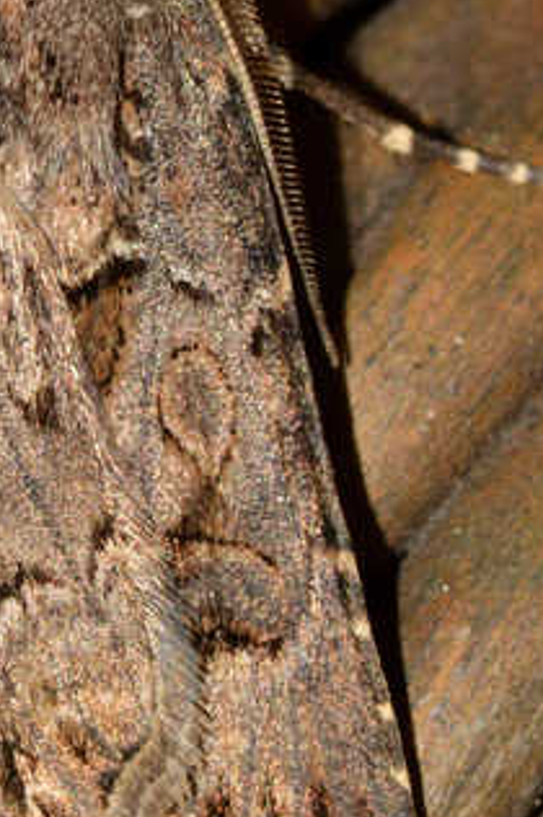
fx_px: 6893
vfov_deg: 6.8
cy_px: 393
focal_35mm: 304
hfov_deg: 4.5
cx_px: 70
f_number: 20
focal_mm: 100
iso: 100
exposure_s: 1/200
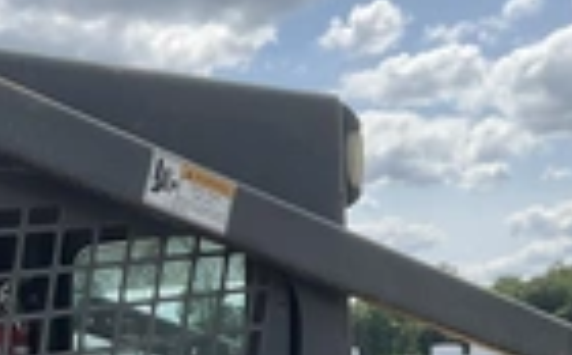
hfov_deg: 23.0
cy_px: 441
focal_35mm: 88
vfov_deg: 14.3
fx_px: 1370
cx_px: 57
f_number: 1.8
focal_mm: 3
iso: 25
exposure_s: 1/855
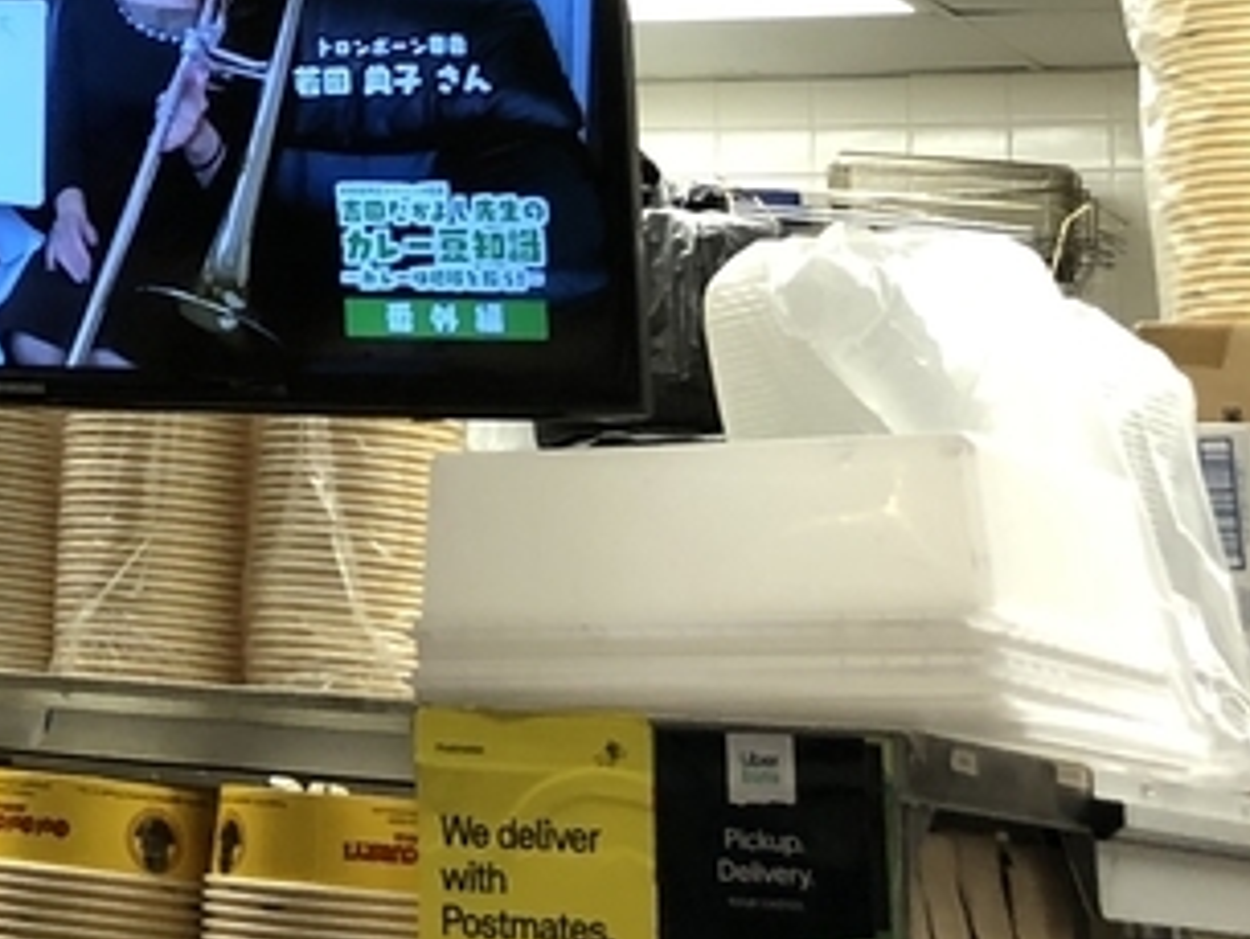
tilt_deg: +19.7
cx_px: -492
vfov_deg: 12.5
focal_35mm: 110
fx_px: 3974
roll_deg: -4.2
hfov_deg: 16.6
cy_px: -627
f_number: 1.8
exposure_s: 1/24
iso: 40
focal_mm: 3.99
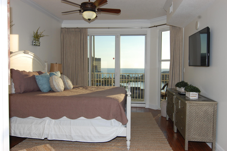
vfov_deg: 43.5
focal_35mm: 30
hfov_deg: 62.0
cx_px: 114
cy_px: 76
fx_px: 189
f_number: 8
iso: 220
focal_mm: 20
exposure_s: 1/250
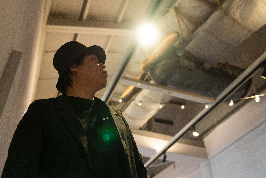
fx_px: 259
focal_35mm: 35
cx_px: 130
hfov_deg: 54.4
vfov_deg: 37.8
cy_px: 86
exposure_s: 1/125
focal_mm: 33
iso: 1000
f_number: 2.8
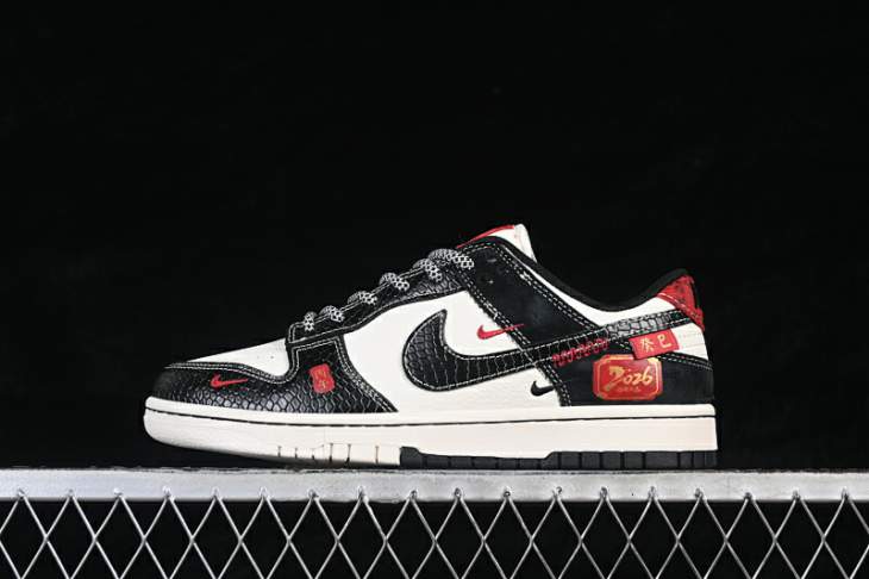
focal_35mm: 75
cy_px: 290
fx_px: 1810
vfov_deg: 18.2
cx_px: 434
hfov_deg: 27.0
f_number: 7.1
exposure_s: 1/60
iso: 160
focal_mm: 50
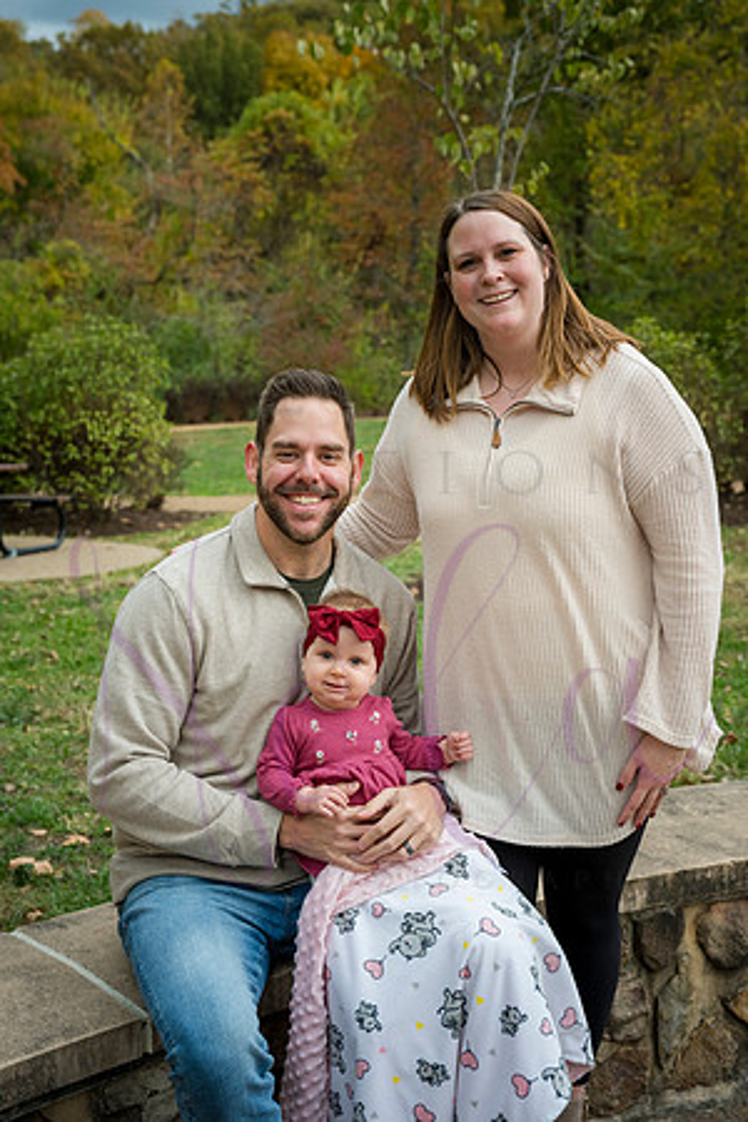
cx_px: 374
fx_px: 1496
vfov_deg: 41.1
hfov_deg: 28.1
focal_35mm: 48
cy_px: 561
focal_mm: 48
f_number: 5
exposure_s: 1/500
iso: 400
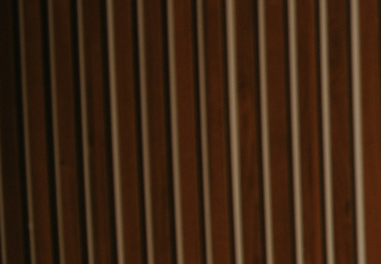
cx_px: 913
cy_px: 260
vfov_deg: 11.8
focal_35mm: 118
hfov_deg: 13.0
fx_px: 1264
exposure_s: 1/160
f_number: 4
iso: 160
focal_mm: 24
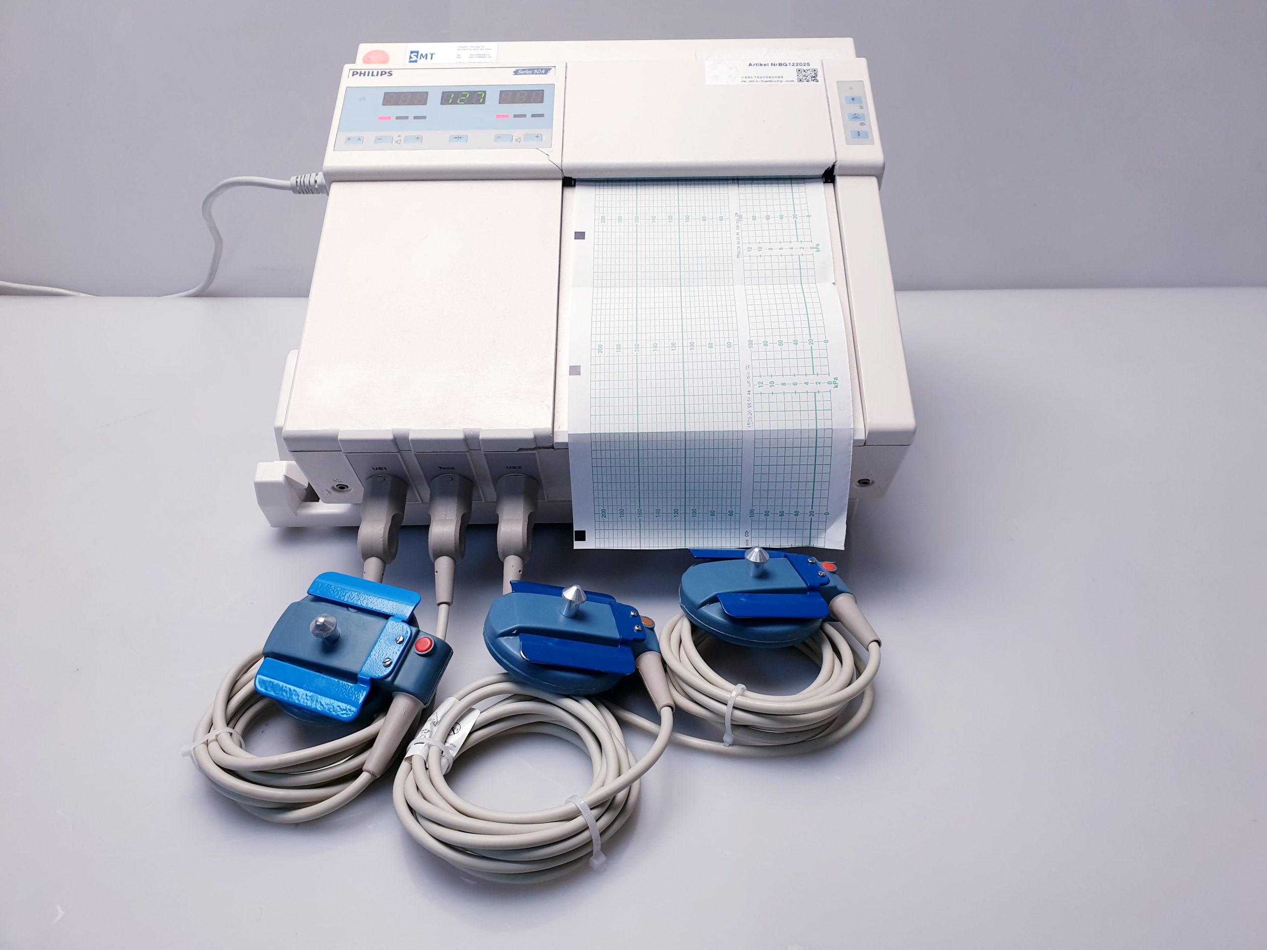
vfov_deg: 53.1
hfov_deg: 67.3
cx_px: 634
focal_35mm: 26
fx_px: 952
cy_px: 475
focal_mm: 4.3
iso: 80
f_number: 2.4
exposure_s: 1/100
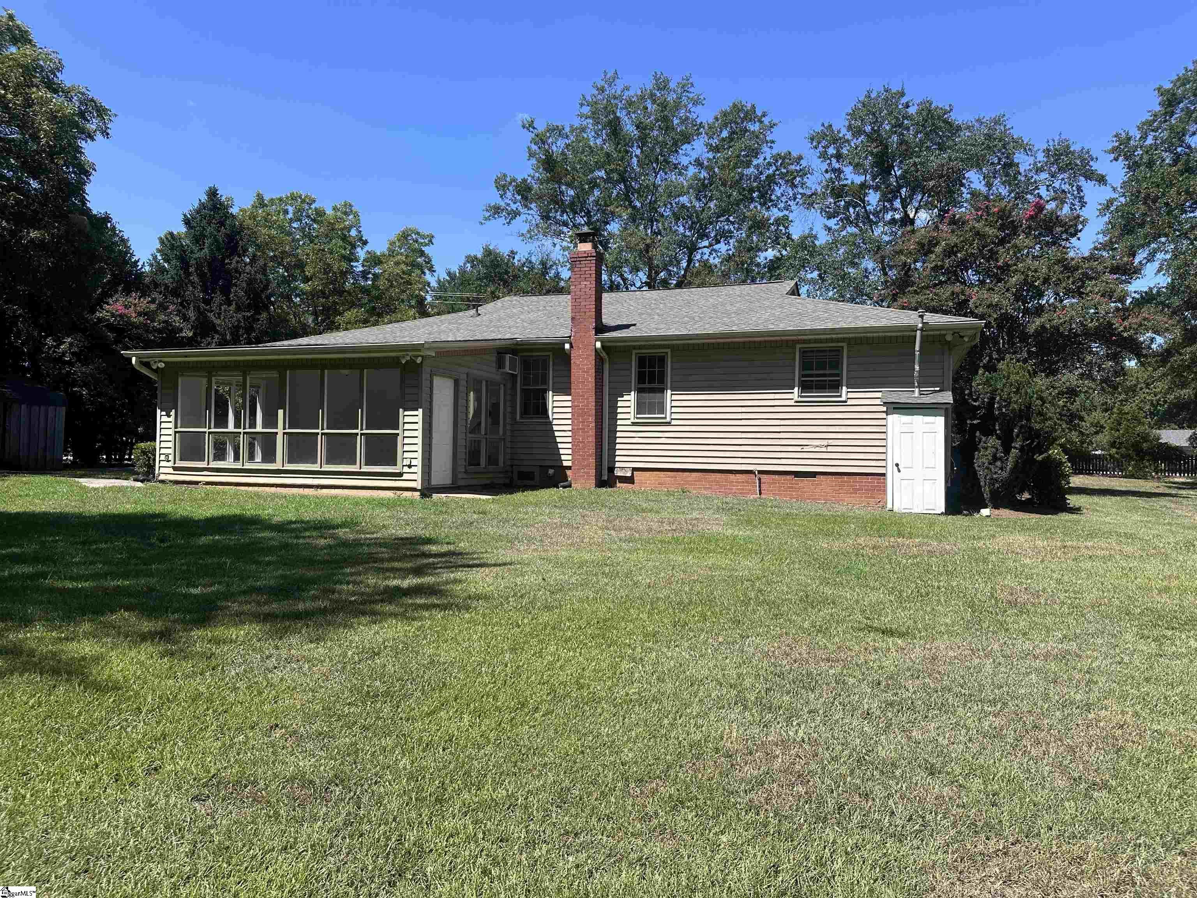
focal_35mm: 24
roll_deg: -0.9
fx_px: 830
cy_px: 449
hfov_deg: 71.6
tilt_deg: +0.2
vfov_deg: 56.8
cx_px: 598
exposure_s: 1/3058
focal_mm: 6.86
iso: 80
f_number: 1.78
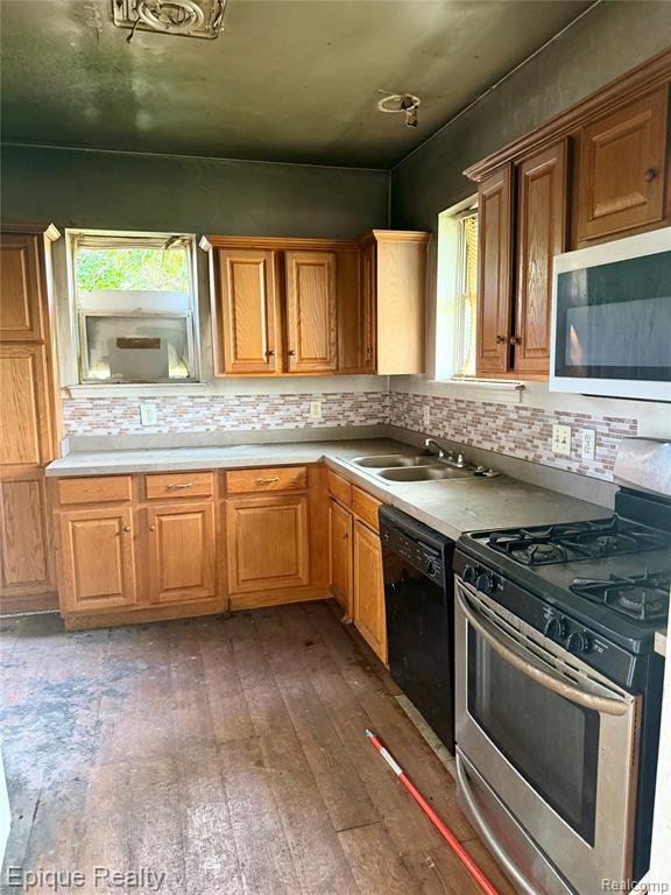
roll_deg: +0.2
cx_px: 336
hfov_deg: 56.8
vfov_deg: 71.6
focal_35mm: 24
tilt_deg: -8.2
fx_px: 620
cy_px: 448
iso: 500
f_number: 1.78
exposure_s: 1/60
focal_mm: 6.76
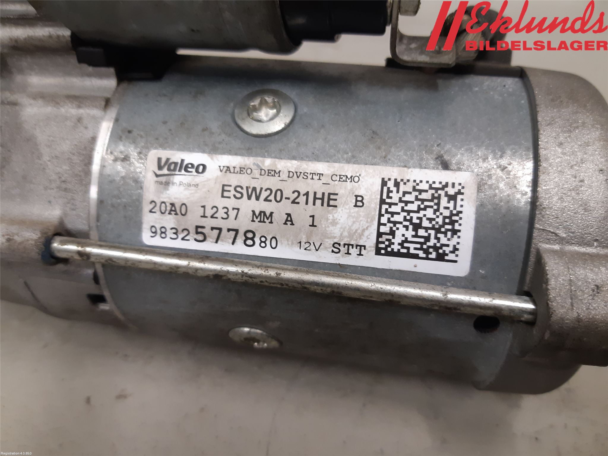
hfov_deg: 67.3
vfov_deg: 53.1
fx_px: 457
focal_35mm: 26
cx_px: 304
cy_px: 228
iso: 160
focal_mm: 3.93
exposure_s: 1/50
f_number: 1.7
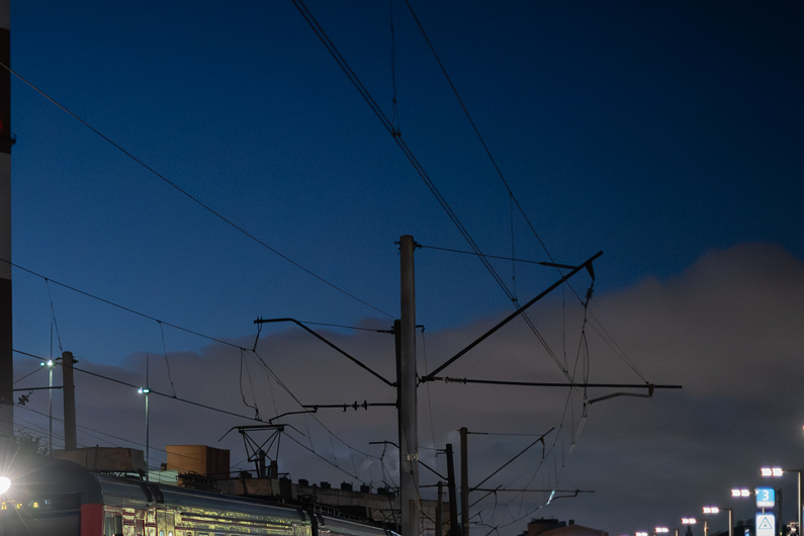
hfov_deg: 22.8
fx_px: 1965
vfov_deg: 15.4
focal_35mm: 88
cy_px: 469
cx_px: 163
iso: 5000
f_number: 1.8
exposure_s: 1/250
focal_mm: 50
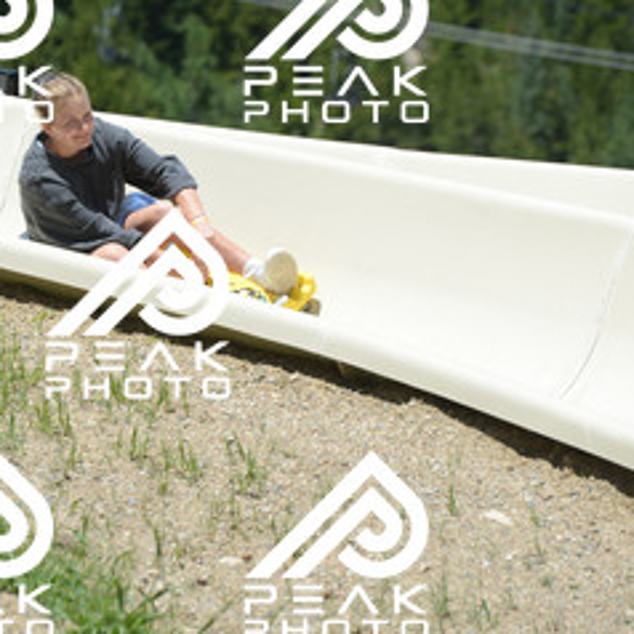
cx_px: 149
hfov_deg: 6.3
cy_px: 286
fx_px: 5781
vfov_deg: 6.3
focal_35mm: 279
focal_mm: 195
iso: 400
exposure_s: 1/1250
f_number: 6.3
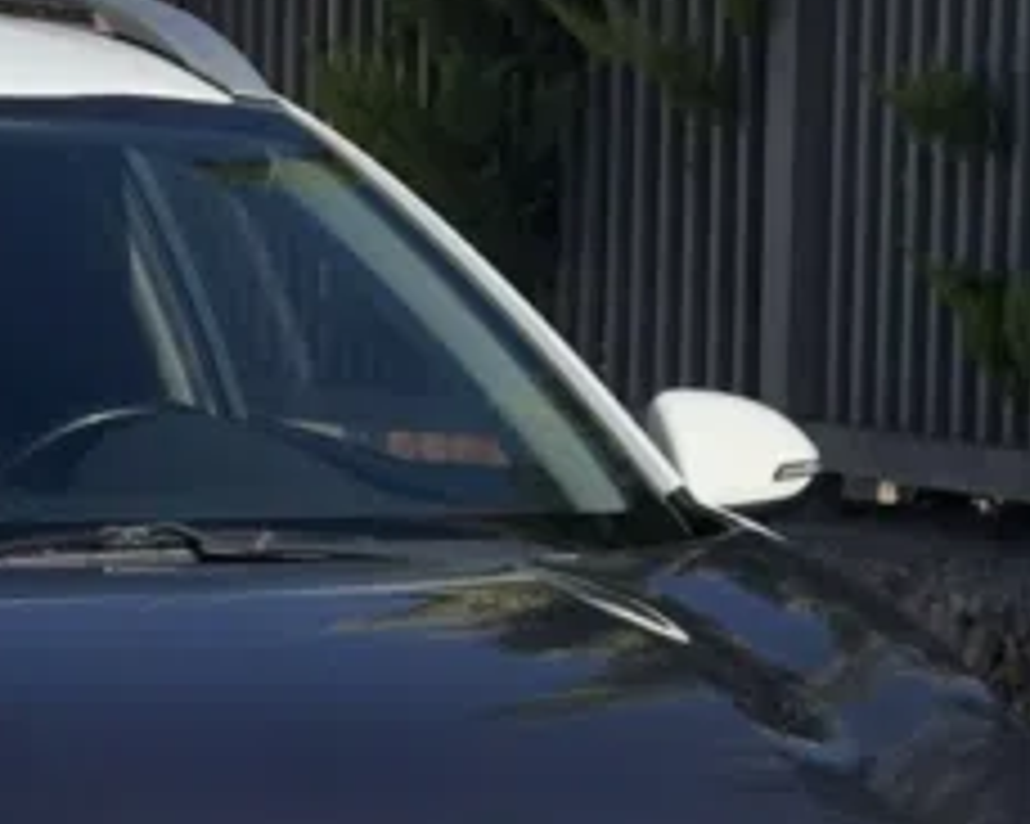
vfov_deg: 11.6
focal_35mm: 131
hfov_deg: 14.3
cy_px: 883
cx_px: -166
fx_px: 3992
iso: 64
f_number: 1.78
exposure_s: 1/4184
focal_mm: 6.86
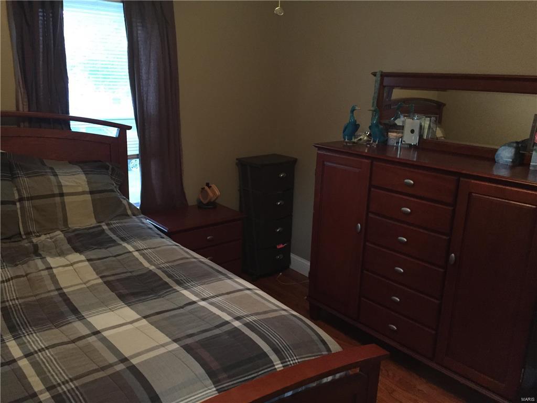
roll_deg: -2.8
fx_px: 450
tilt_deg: -16.2
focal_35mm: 29
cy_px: 202
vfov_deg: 48.2
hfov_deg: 61.7
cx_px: 268
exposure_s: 1/15
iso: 320
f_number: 2.2
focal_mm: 4.15
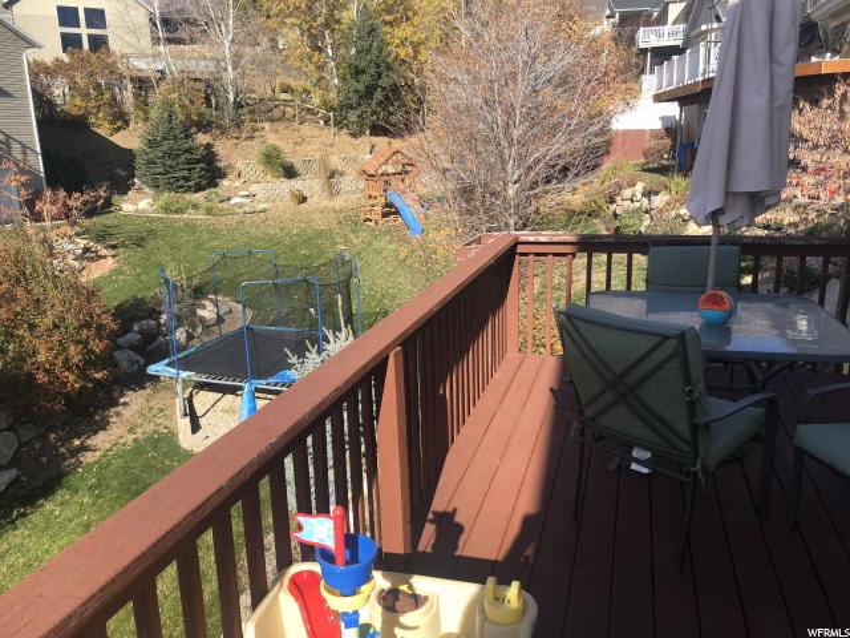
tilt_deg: -13.4
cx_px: 425
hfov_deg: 63.4
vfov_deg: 49.7
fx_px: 688
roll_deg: +0.6
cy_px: 319
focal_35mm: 28
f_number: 1.8
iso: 20
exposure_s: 1/1091
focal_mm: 3.99
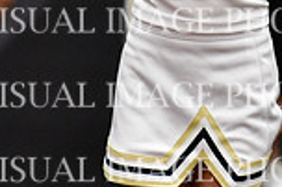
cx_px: 215
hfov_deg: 1.8
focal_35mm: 1144
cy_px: -92
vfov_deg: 1.2
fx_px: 8952
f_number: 2.8
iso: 4000
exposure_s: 1/800
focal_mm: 200
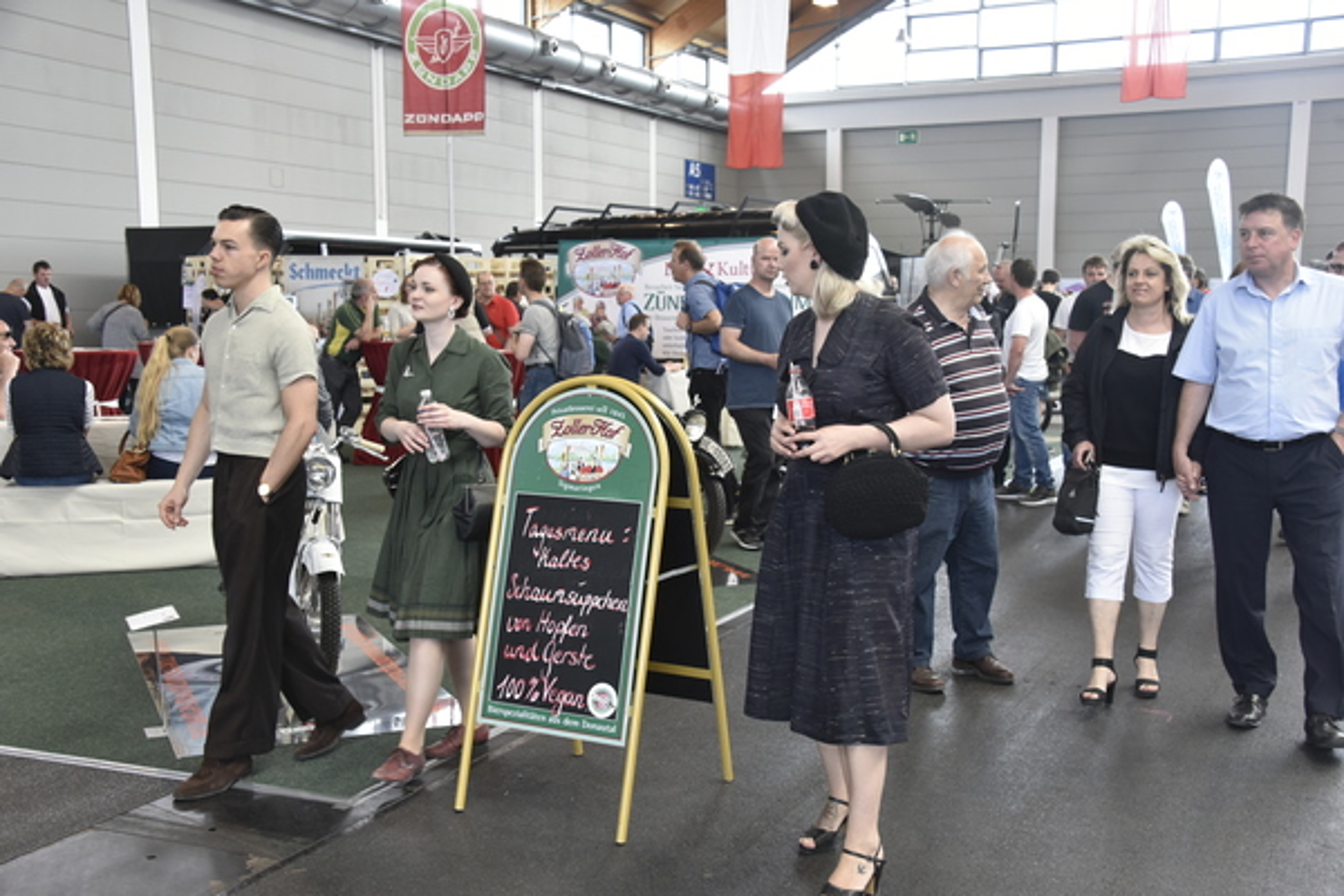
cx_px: 672
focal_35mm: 42
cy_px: 448
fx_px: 1568
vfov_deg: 31.9
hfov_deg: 46.4
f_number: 7.1
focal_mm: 42
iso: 2000
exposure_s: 1/100
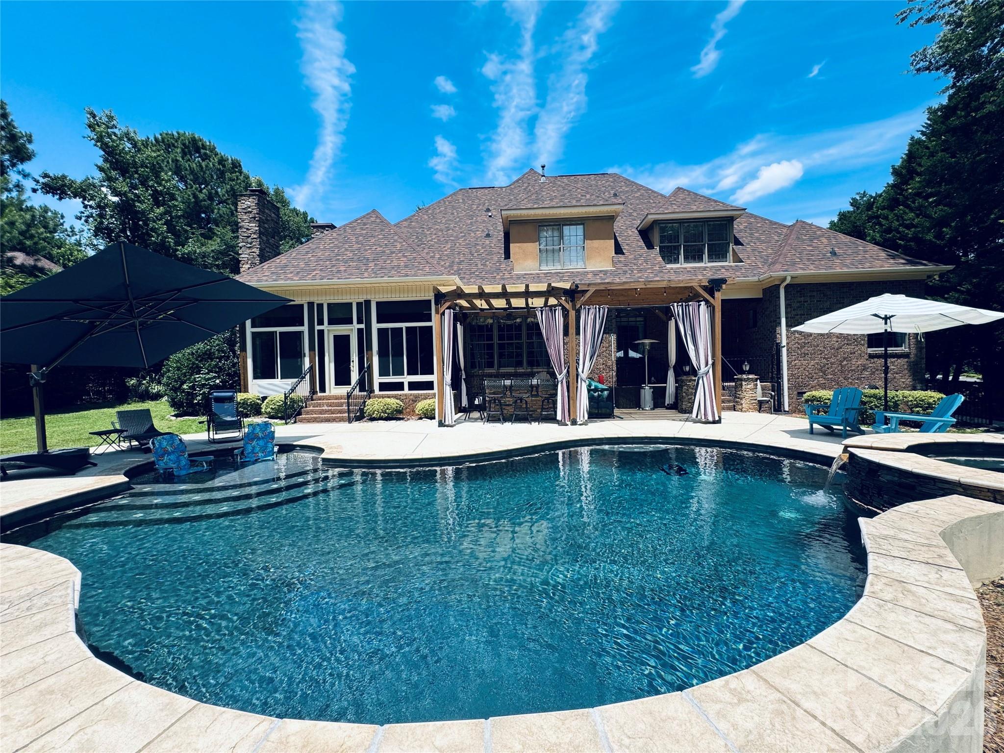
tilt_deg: -2.3
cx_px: 502
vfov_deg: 85.7
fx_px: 406
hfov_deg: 102.1
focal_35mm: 14
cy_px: 376
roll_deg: +1.5
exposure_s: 1/1110
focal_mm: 2.22
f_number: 2.2
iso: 40
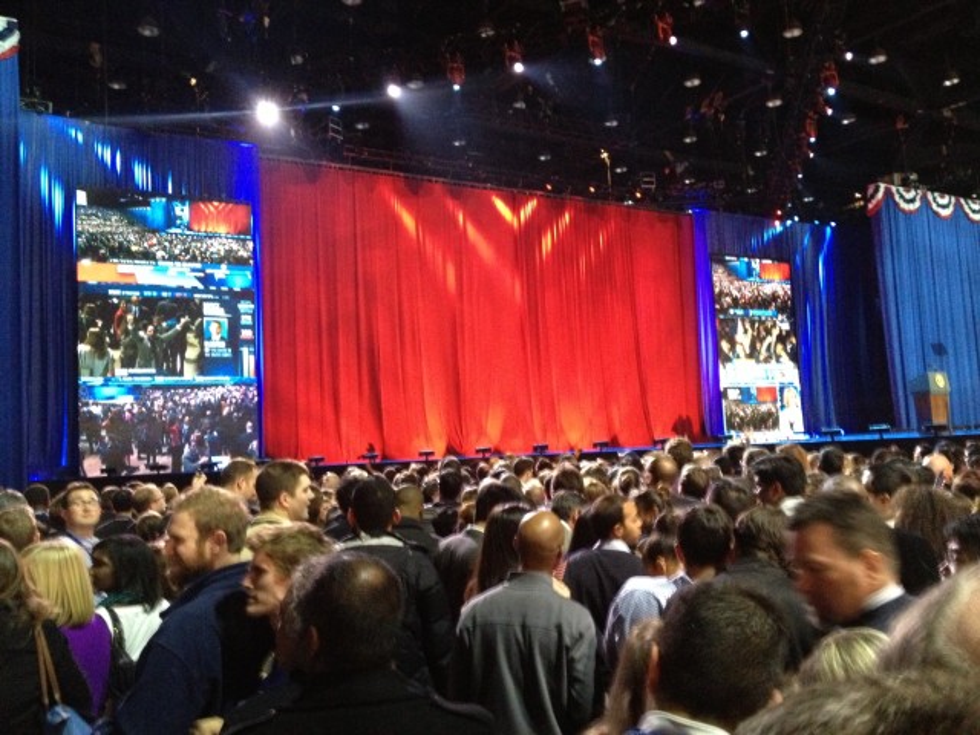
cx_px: 490
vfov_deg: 40.7
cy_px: 368
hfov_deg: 52.6
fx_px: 991
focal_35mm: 35
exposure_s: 1/15
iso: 640
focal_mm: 4.28
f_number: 2.4
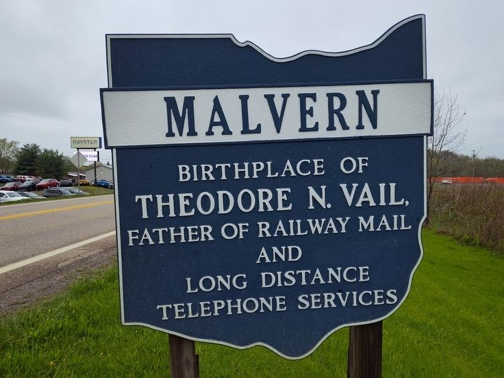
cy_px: 186
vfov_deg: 54.9
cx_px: 245
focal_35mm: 25
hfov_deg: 69.4
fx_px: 364
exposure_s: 1/260
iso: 100
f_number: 1.8
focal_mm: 5.56
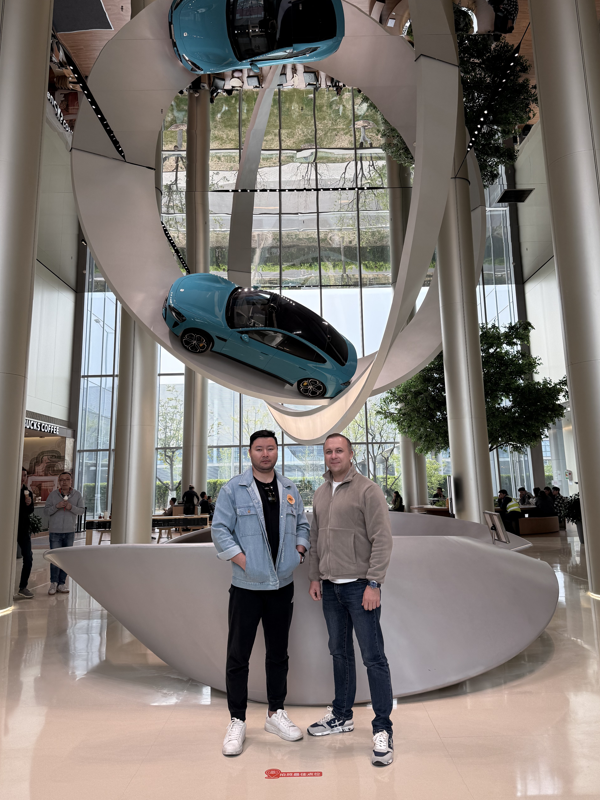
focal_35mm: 27
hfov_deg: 51.3
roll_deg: +1.7
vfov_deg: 65.2
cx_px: 317
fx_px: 624
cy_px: 358
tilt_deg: +12.4
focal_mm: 6.76
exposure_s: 1/715
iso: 100
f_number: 1.78
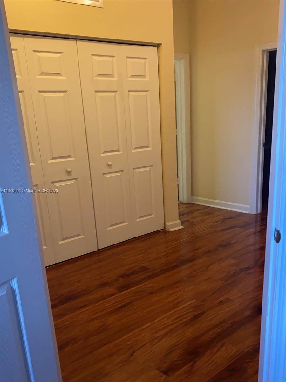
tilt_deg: -15.5
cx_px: 143
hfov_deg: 46.8
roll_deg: +2.6
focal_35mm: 30
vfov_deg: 60.0
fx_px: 330
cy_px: 191
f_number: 1.8
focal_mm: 4.25
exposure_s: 1/40
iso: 200
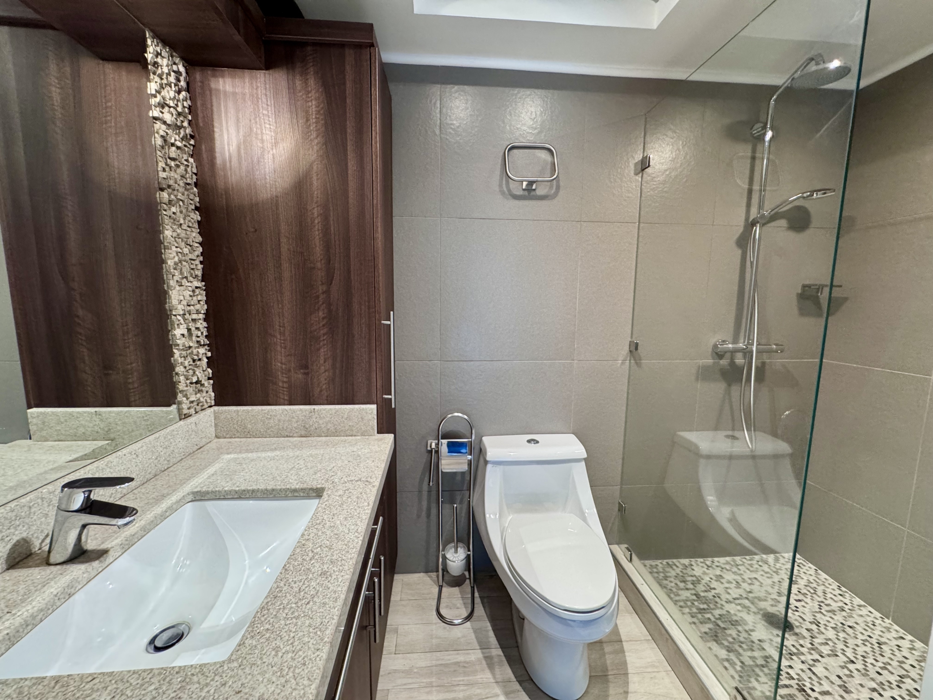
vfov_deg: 85.7
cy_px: 350
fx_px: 377
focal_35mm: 14
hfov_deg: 102.1
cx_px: 466
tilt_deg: -7.8
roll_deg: -1.0
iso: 400
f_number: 2.2
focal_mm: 2.22
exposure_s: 1/60
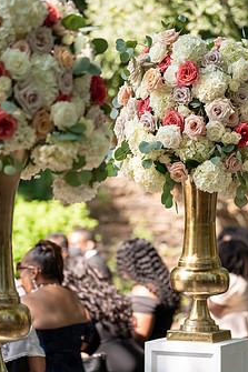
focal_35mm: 164
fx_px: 1696
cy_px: 187
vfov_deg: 12.5
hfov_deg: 8.4
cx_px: 141
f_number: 2.8
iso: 100
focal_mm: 122
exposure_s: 1/320
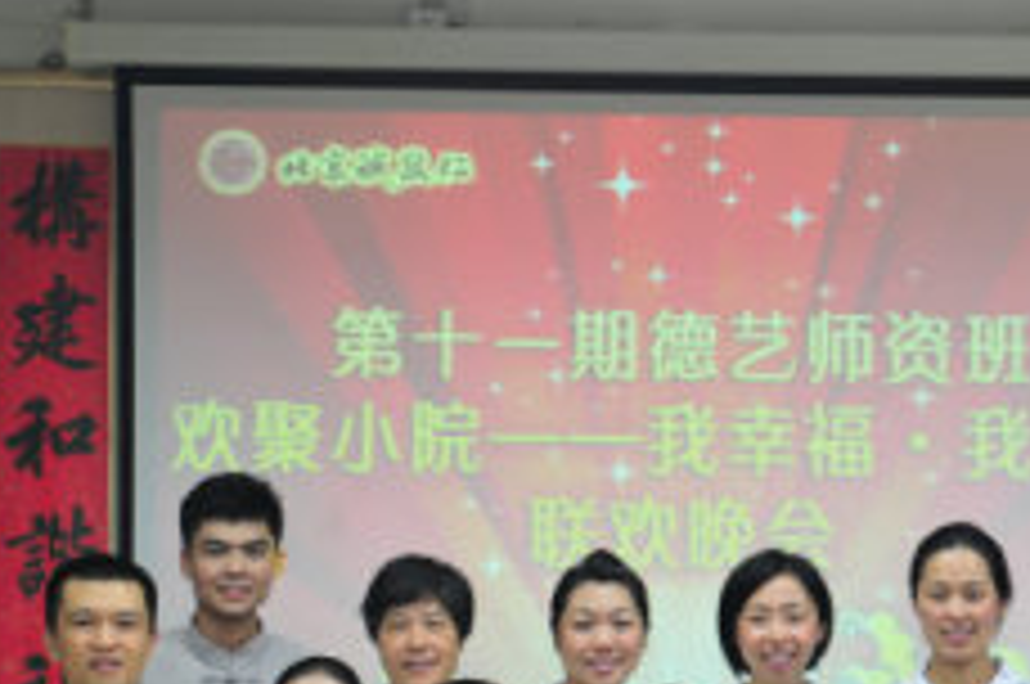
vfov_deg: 9.6
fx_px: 4028
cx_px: 994
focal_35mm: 141
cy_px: 718
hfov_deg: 14.4
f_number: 2.8
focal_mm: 44
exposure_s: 1/50
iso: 200
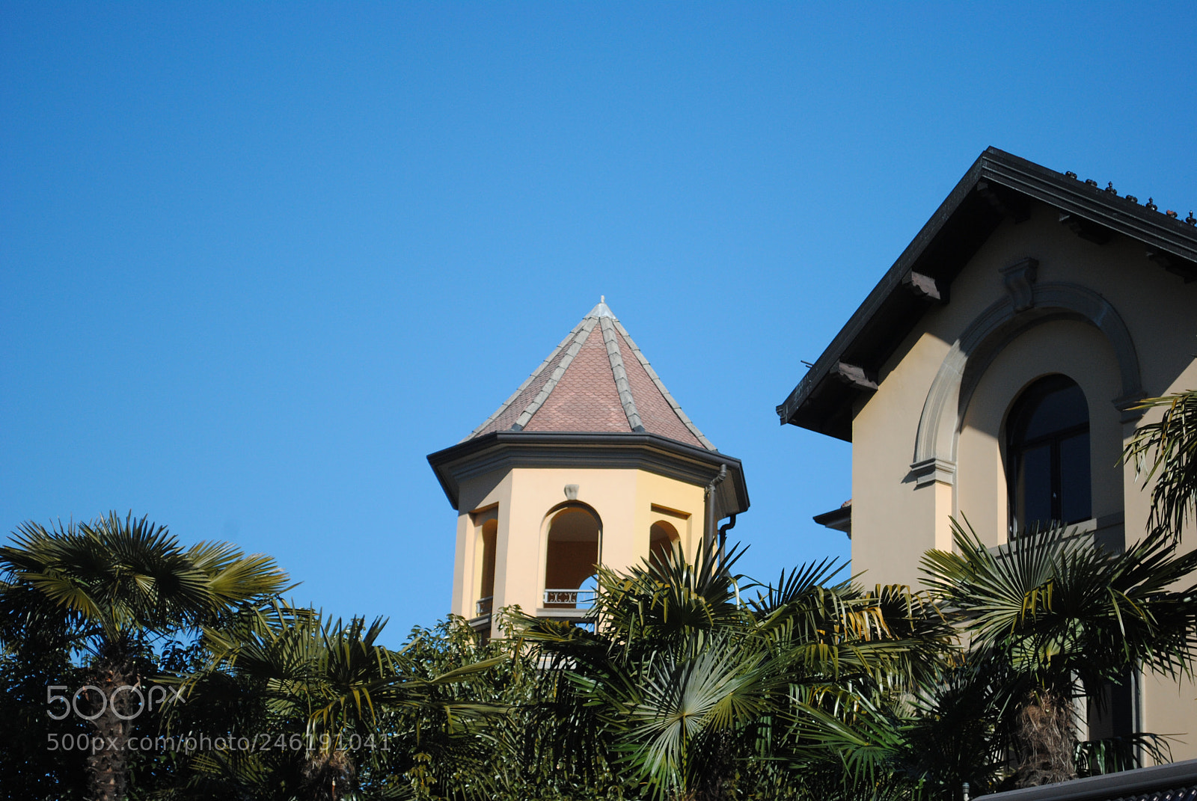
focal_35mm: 82
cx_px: 598
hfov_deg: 24.6
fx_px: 2746
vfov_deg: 16.6
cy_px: 400
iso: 320
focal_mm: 55
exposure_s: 1/640
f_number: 5.6
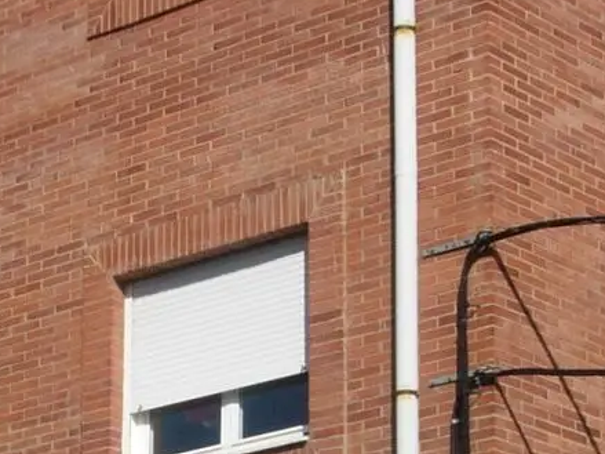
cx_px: 68
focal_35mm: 157
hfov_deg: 12.5
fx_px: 2743
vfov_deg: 9.3
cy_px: 611
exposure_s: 1/836
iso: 64
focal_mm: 8.5
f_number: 4.9
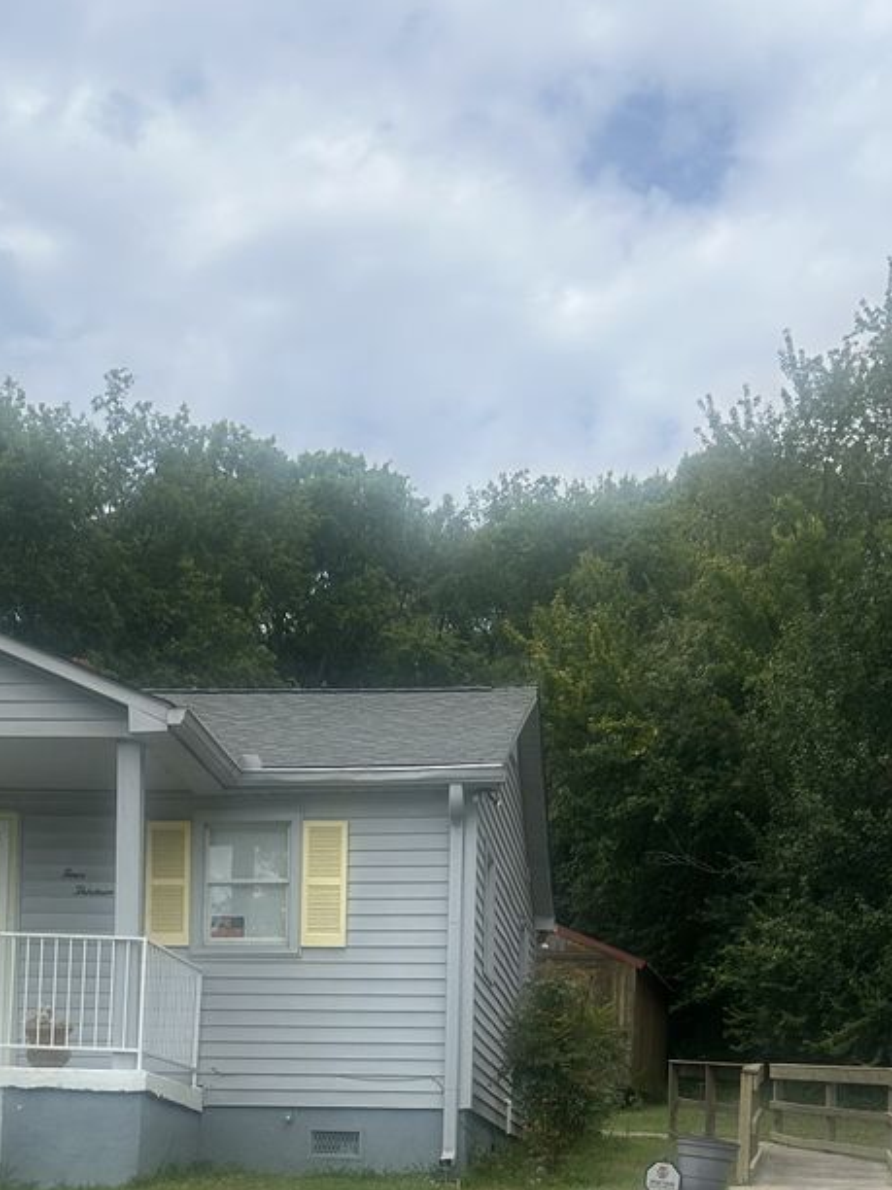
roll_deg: -1.8
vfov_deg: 31.3
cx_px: 429
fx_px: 1993
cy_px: 1121
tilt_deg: -1.3
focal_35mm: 58
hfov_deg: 25.2
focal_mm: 5.7
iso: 50
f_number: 1.5
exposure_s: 1/2762
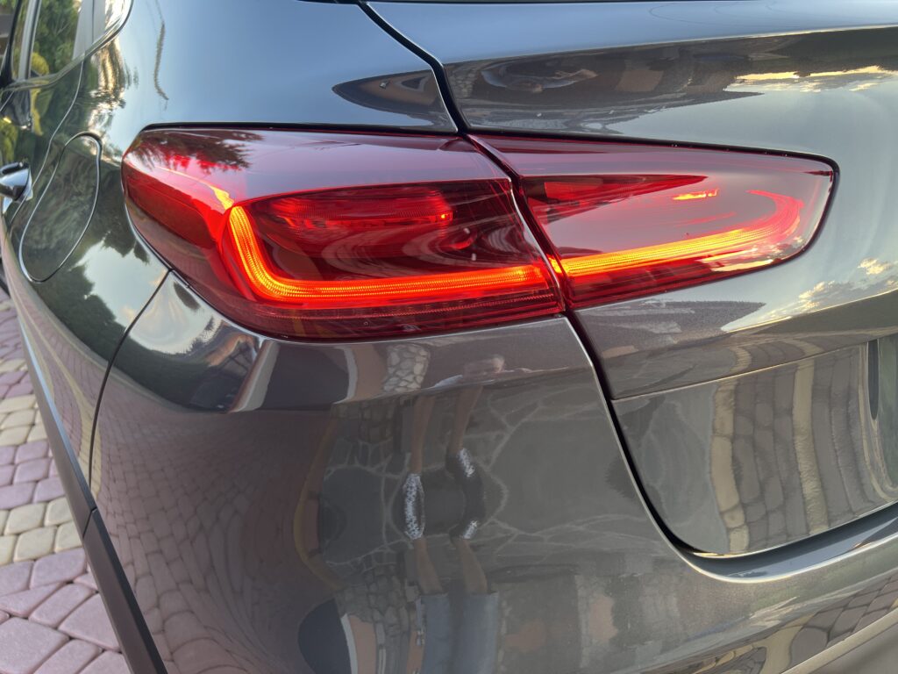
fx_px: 674
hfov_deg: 67.3
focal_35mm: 26
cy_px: 337
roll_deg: +1.2
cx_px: 449
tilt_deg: -24.4
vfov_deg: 53.1
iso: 40
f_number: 1.5
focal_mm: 5.7
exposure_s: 1/62
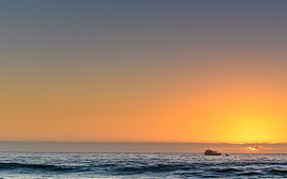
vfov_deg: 13.6
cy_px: 203
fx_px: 735
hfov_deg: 21.6
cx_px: 262
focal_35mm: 94
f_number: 8
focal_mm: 28
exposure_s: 1/4
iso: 100
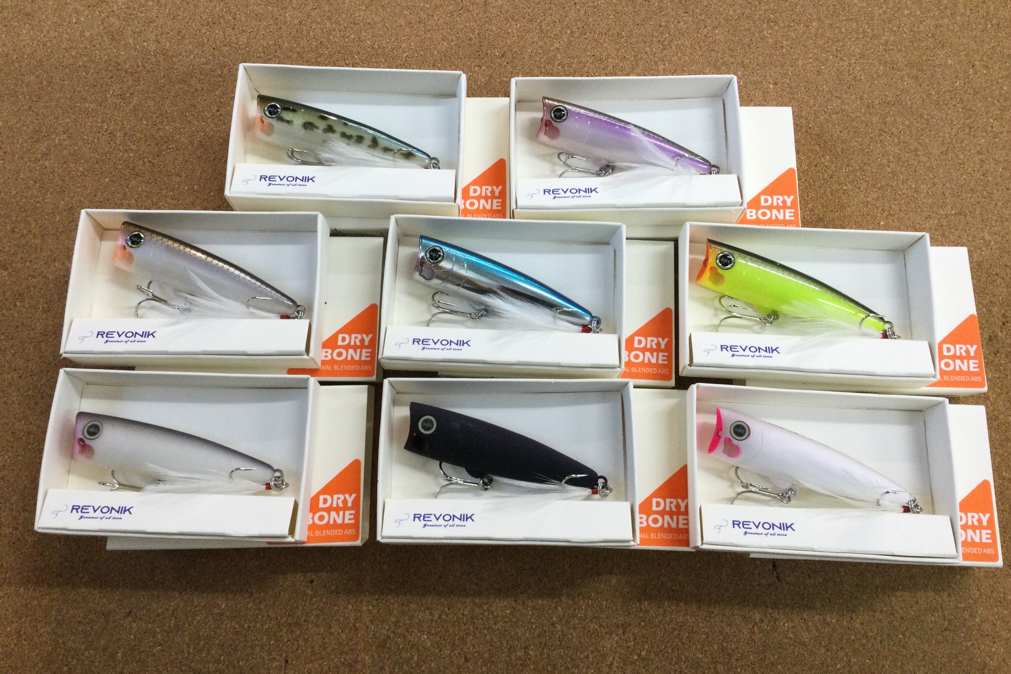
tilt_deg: -74.1
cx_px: 506
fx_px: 927
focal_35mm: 33
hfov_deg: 57.2
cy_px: 294
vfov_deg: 39.9
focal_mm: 3.3
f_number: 2.4
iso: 32
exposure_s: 1/30
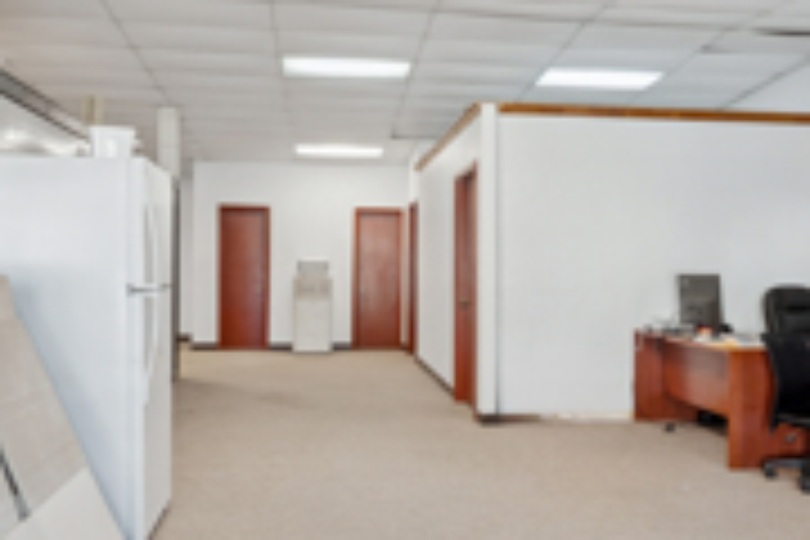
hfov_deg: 54.2
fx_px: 787
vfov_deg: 37.6
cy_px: 346
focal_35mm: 35
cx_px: 470
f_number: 9
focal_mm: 14
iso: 400
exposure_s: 1/20
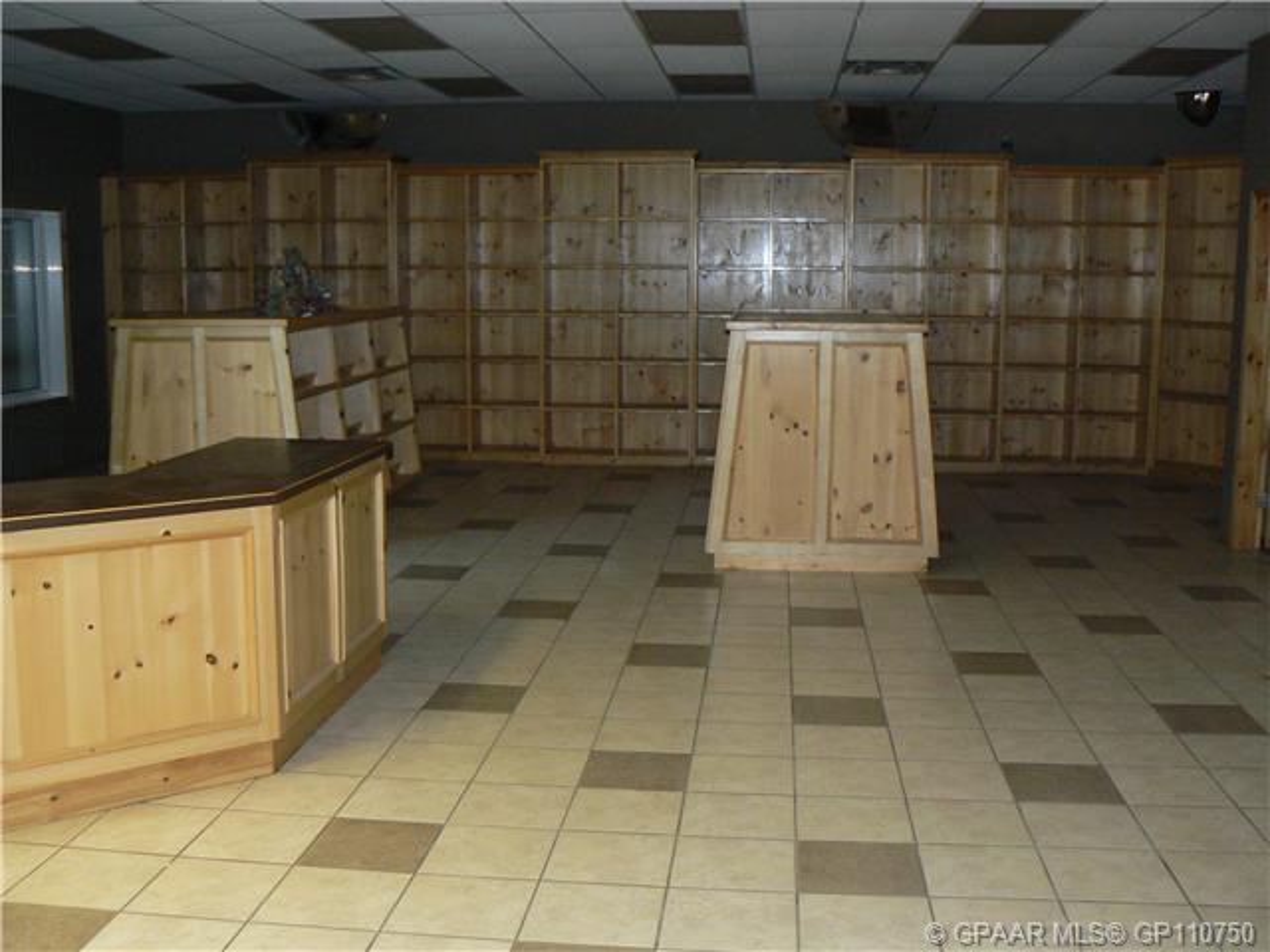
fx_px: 1321
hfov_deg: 51.4
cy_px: 476
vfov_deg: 39.7
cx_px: 635
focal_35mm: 36
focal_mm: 6
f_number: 2.8
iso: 200
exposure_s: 1/30
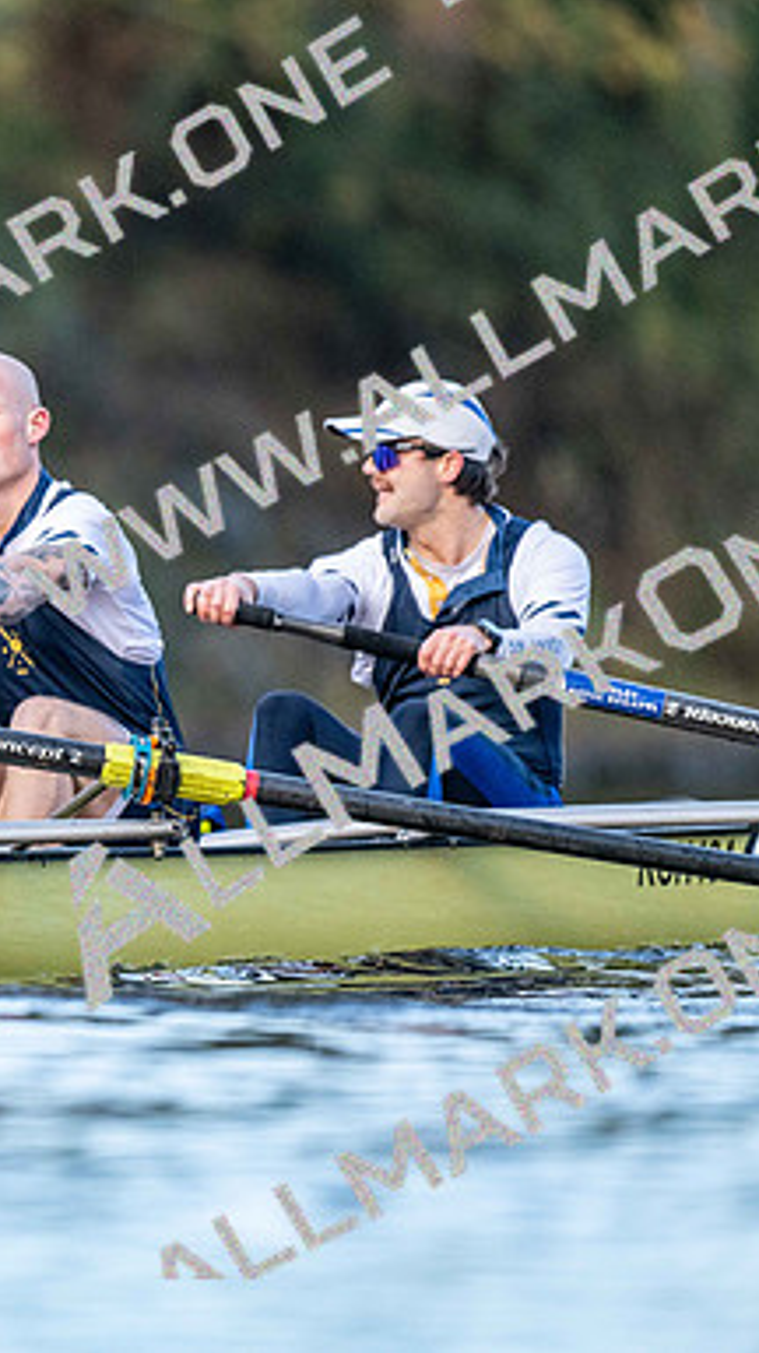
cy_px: 676
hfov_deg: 1.3
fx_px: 33986
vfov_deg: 2.3
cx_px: -232
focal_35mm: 948
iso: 2800
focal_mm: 600
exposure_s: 1/2500
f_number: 4
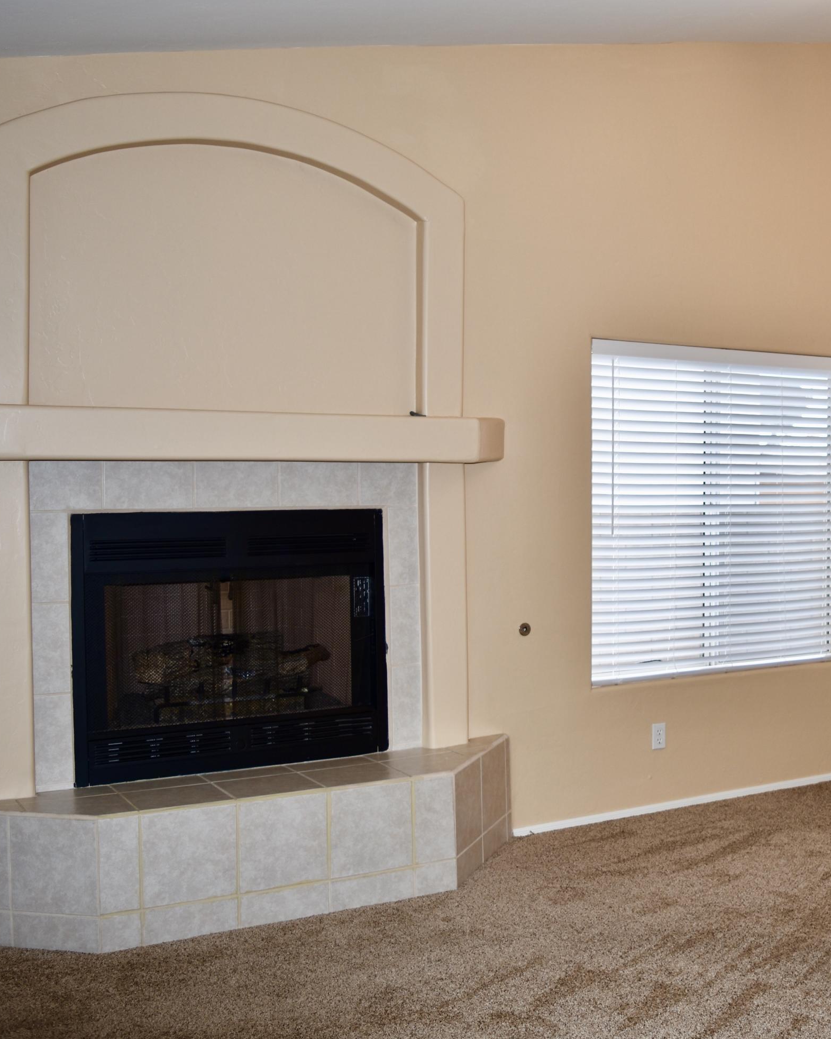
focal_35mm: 43
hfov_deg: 33.6
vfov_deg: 42.9
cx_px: 693
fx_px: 1322
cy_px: 520
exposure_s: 1/60
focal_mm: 20
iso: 100
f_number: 3.5
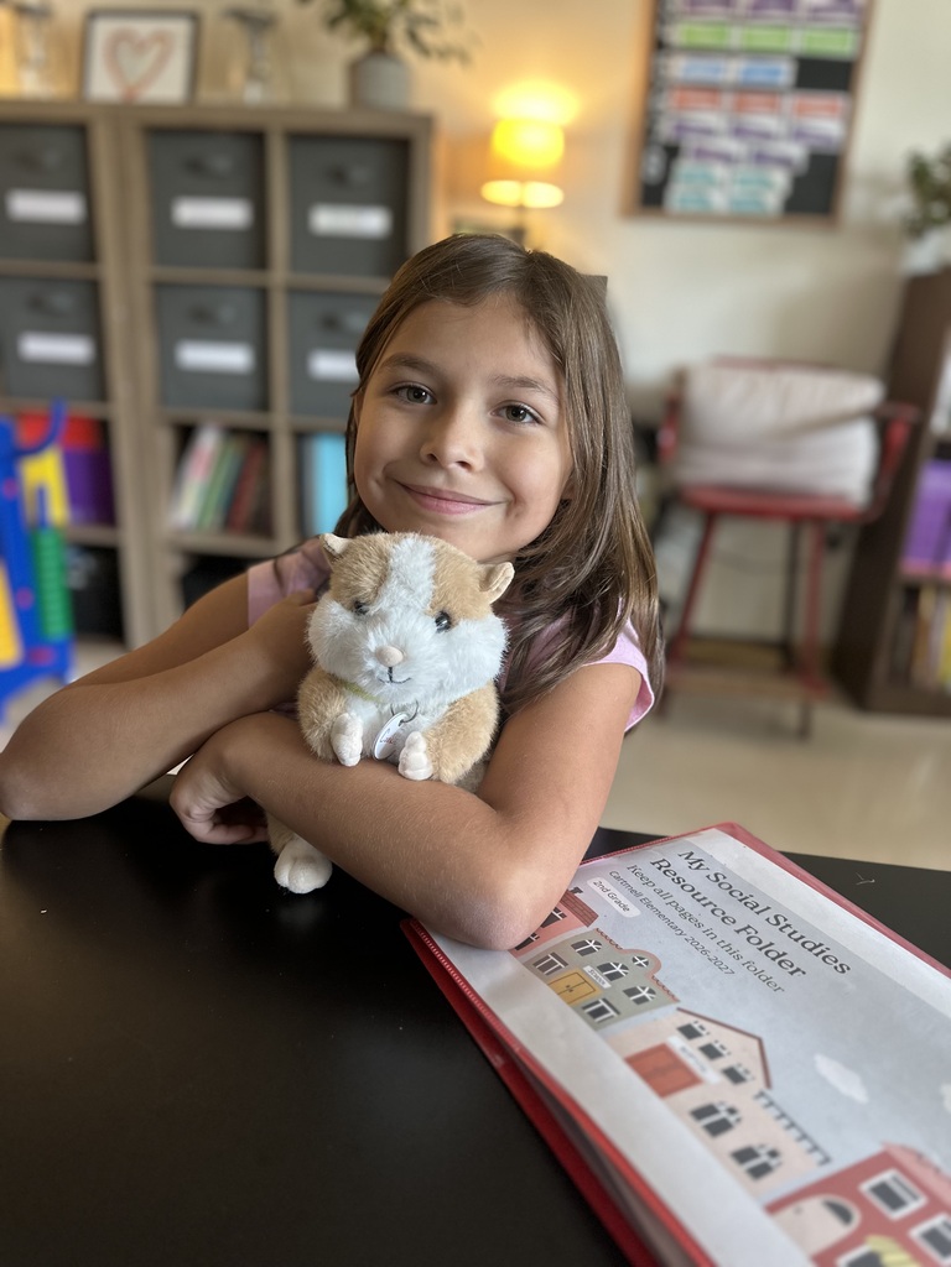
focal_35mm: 24
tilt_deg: -19.4
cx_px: 476
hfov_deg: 56.8
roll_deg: -3.1
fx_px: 879
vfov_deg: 71.6
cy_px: 634
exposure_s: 1/60
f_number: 1.78
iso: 250
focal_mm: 6.86
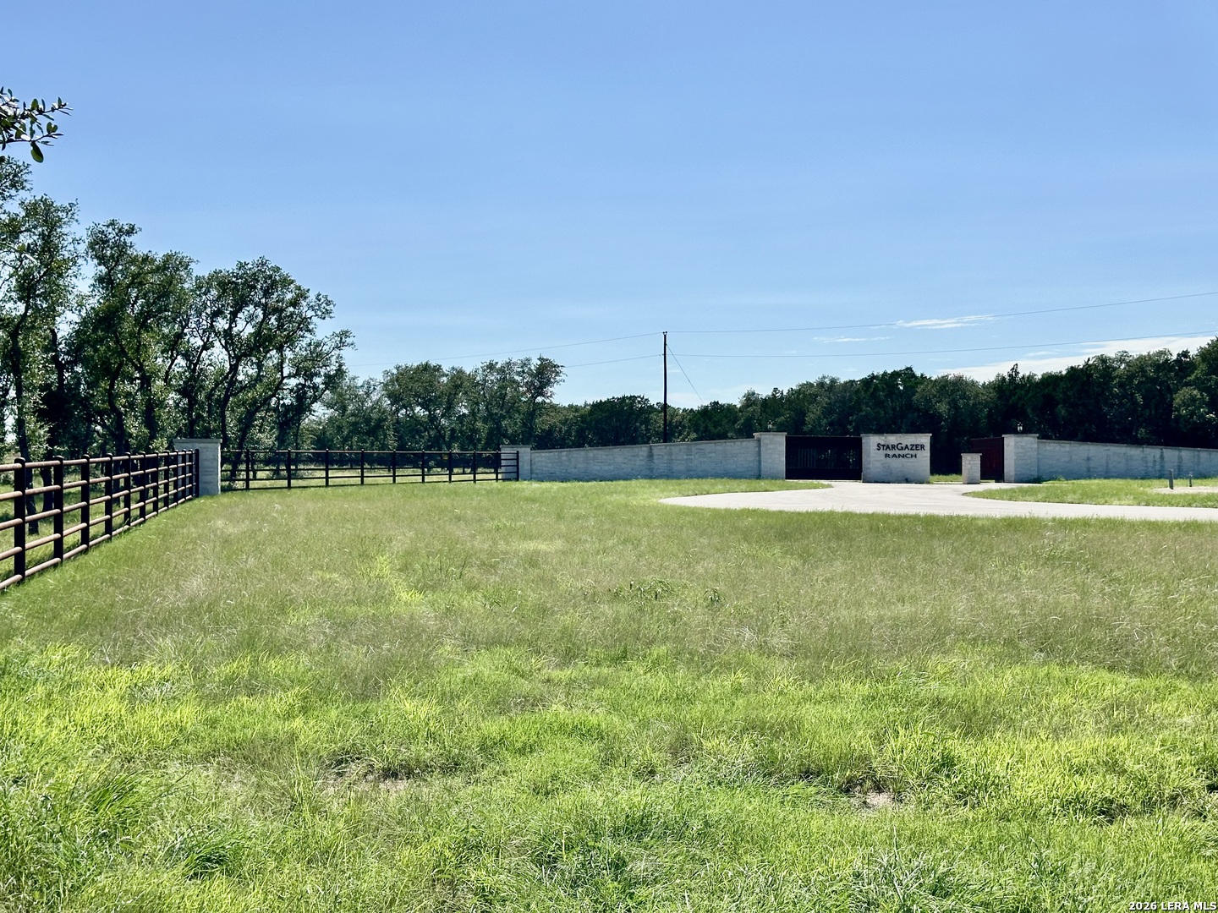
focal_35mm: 48
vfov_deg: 30.3
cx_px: 609
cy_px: 456
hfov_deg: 39.7
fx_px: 1689
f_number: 1.78
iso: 64
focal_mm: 6.86
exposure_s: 1/6623
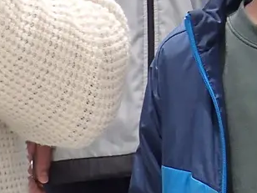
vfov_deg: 10.6
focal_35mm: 130
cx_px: 242
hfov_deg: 15.0
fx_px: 965
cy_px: -180
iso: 200
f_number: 2
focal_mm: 4.5
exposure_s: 1/40
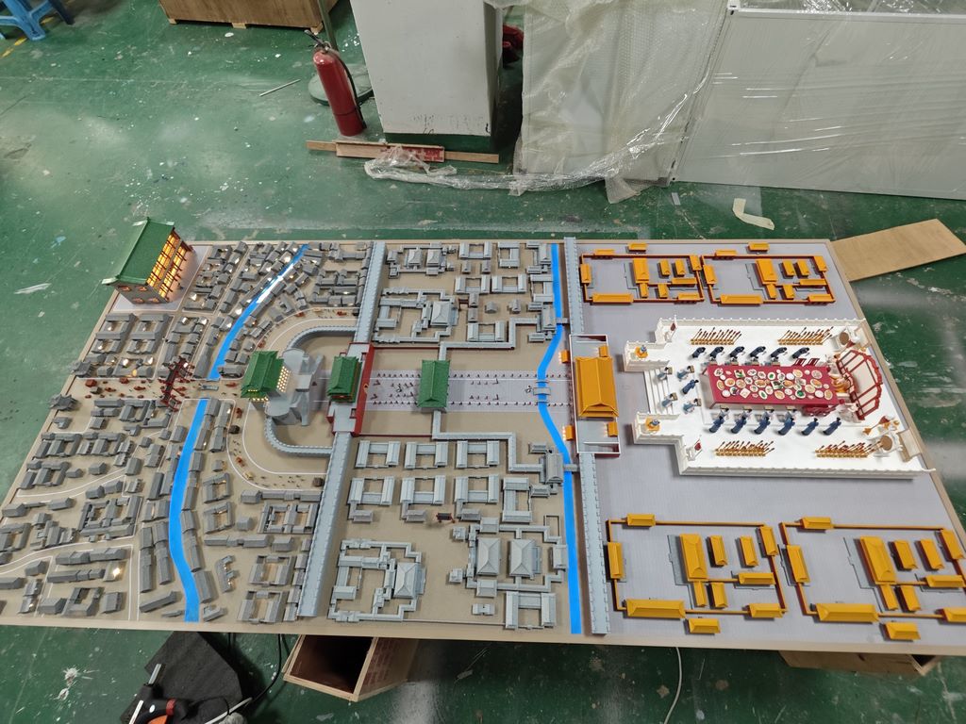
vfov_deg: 85.7
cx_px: 483
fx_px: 391
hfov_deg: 102.1
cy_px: 362
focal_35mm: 14
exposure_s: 1/46.6
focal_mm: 2.03
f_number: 1.8
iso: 200
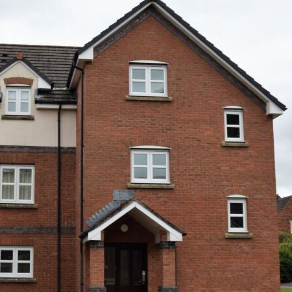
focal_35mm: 61
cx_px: 58
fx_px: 582
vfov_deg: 28.1
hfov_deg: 27.6
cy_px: 170
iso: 100
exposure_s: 1/160
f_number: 6.3
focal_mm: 21
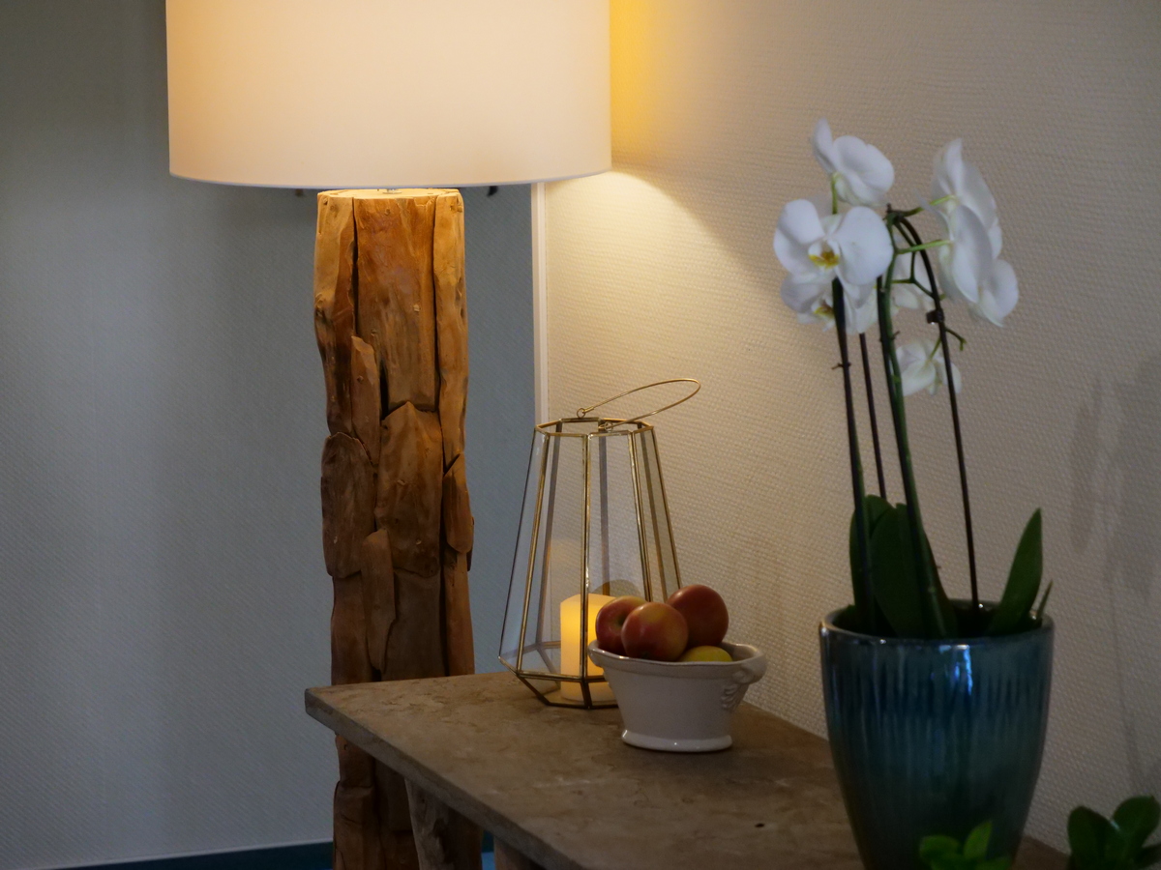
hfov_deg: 16.4
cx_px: 580
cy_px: 435
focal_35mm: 120
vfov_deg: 12.3
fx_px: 4025
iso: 3200
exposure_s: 1/125
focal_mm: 60
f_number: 4
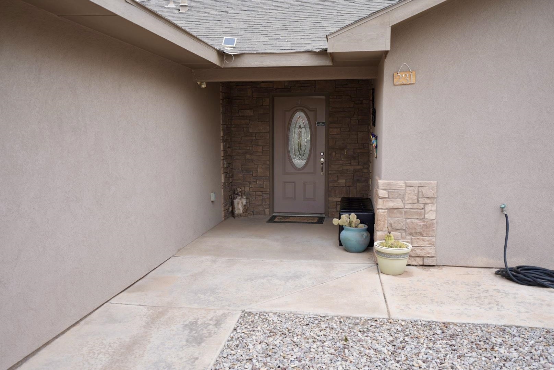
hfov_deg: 58.7
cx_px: 277
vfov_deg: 41.2
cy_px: 185
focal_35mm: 32
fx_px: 493
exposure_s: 1/250
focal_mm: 32
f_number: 5
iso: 100
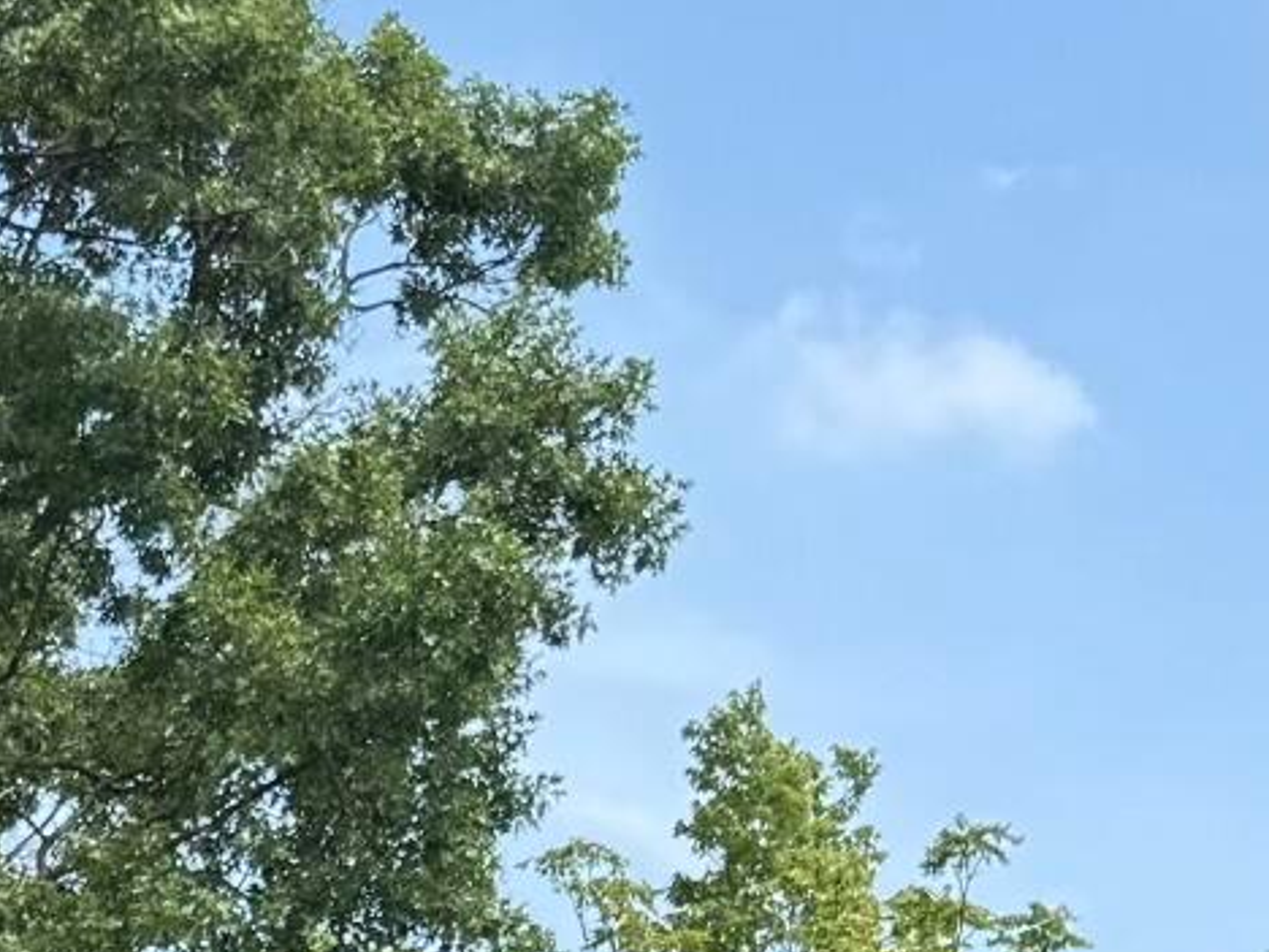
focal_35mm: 154
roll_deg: +0.1
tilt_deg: +4.2
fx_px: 5646
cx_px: -1190
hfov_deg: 11.6
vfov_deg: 8.9
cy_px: 2135
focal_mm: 6.76
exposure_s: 1/1311
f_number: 1.78
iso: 80
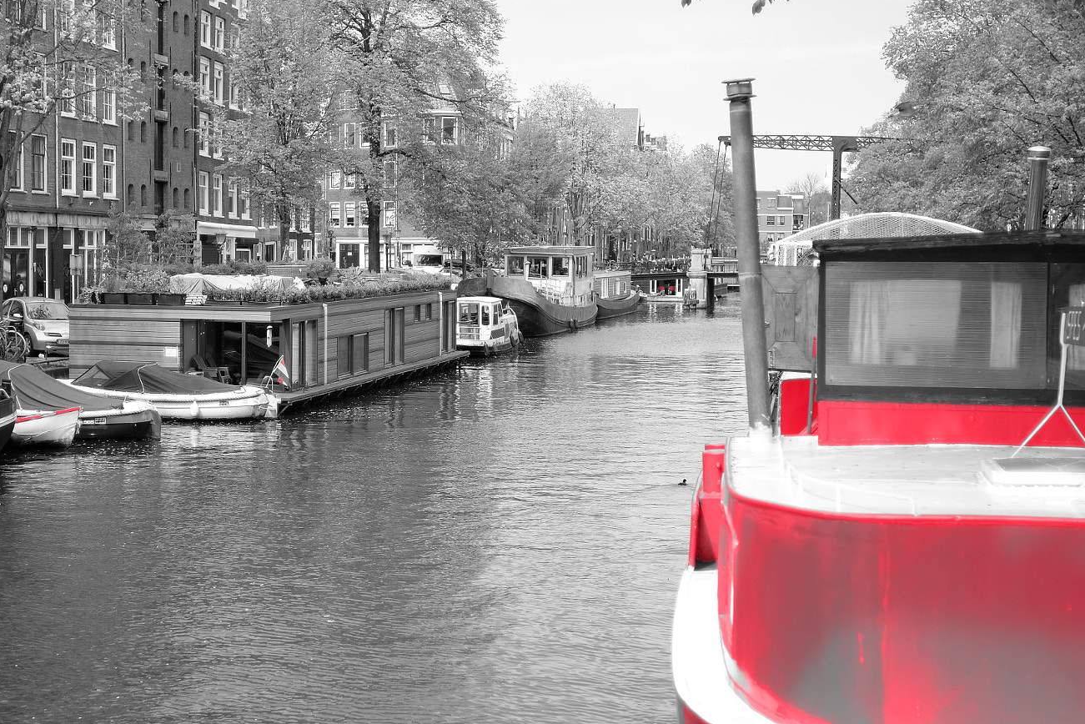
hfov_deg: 33.8
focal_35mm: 59
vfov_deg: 23.0
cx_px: 445
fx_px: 1778
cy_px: 382
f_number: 1.8
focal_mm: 32
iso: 200
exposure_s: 1/2000
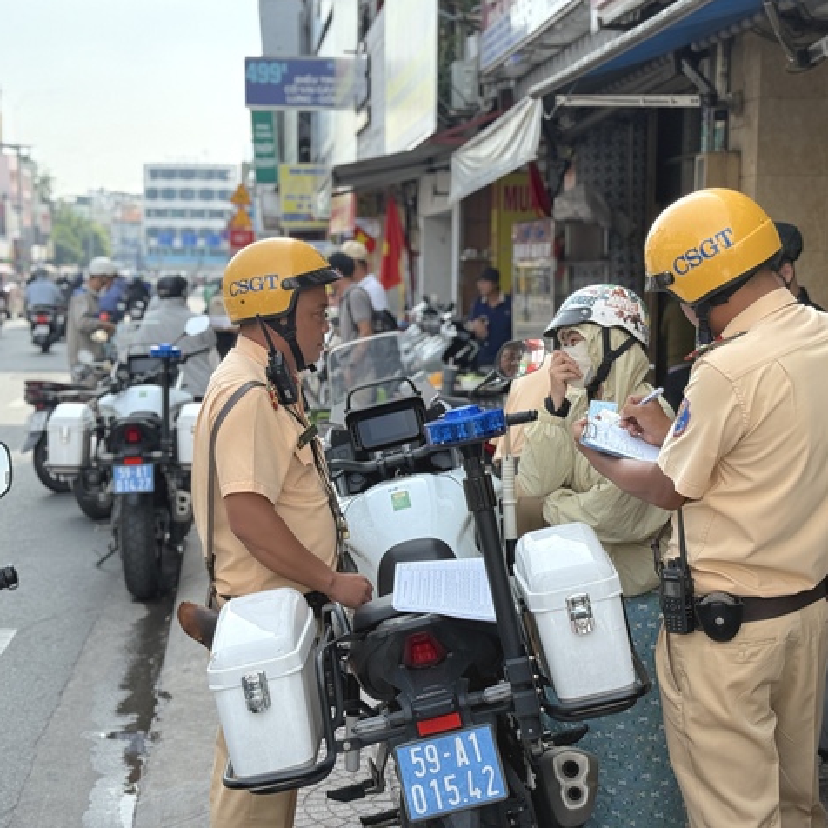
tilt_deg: -5.4
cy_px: 412
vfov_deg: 30.0
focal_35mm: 57
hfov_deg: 30.0
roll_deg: -1.6
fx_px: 1543
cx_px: 468
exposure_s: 1/2033
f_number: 1.78
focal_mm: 6.76
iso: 100
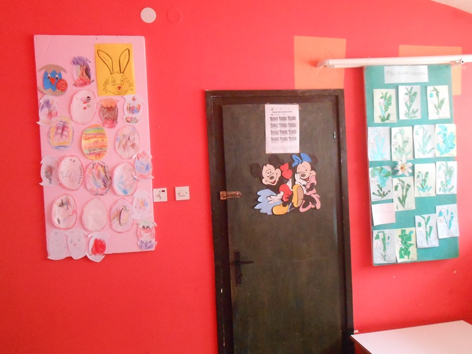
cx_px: 236
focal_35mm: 30
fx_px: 409
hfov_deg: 60.0
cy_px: 177
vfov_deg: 46.8
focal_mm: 5.3
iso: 400
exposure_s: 1/15
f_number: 3.8
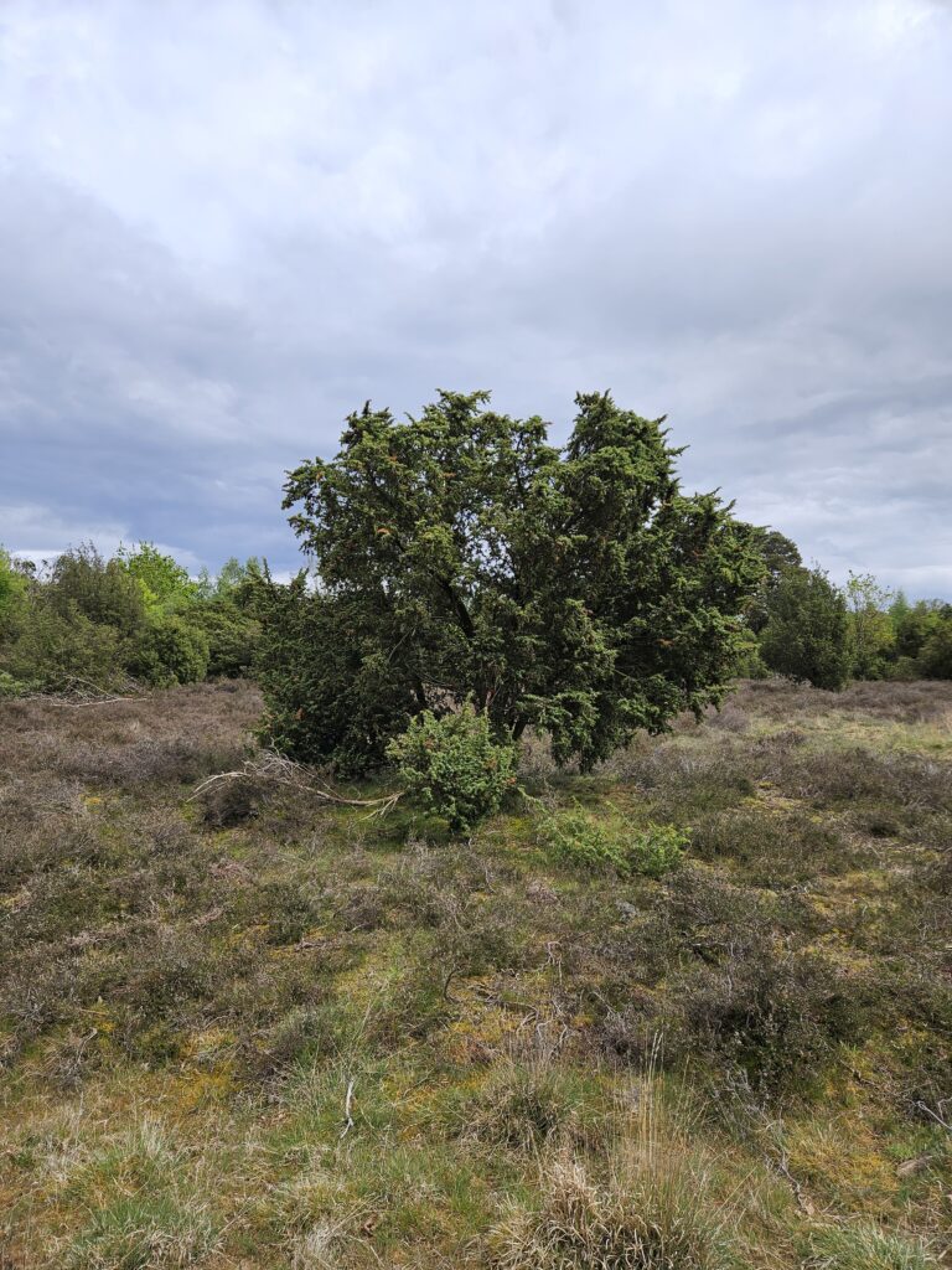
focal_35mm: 23
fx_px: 843
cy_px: 635
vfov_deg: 73.9
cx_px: 476
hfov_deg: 58.9
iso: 25
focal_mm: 5.4
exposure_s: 1/1279
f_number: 1.8
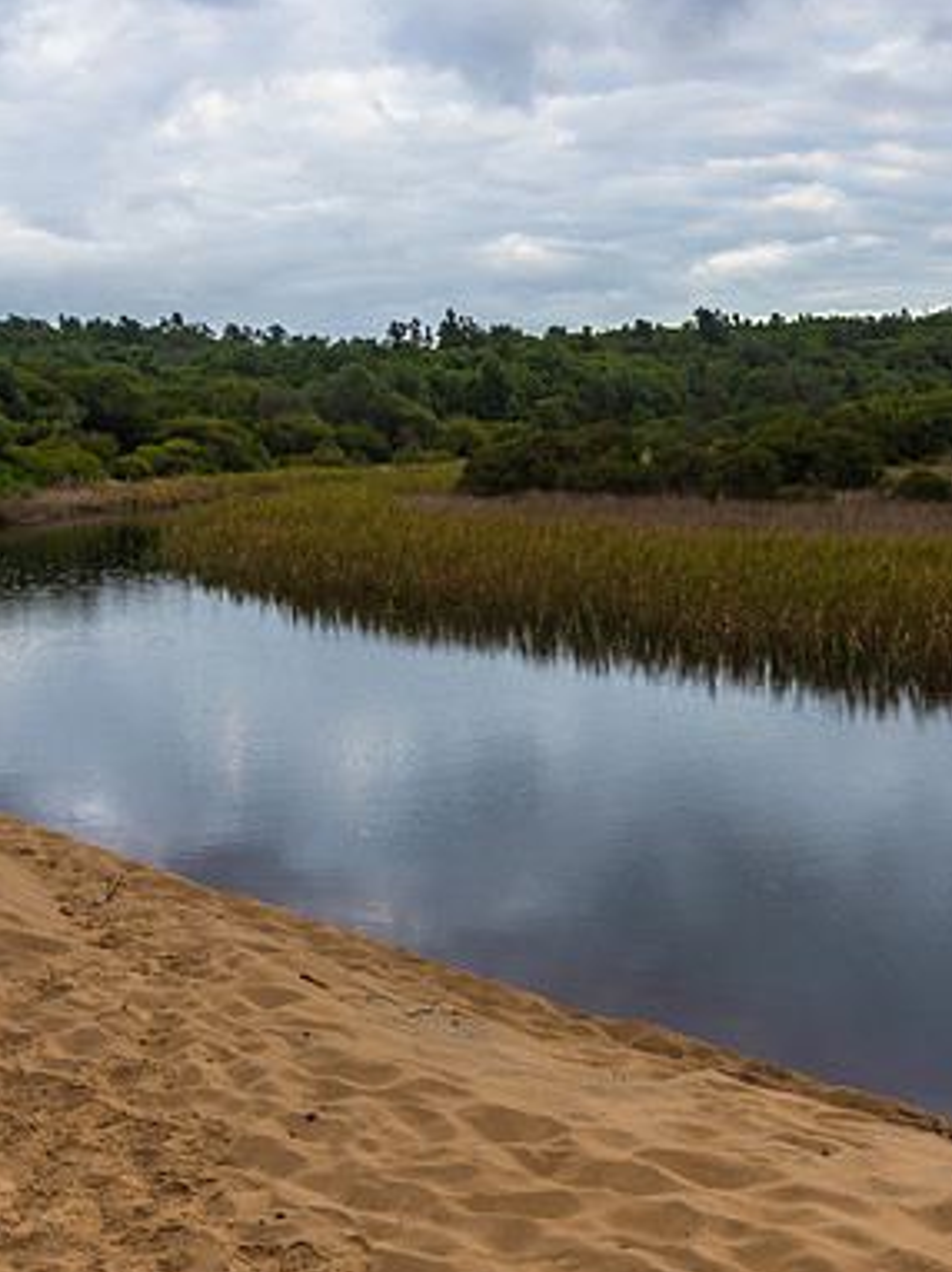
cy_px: 721
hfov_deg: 27.4
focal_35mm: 53
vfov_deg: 36.1
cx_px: 378
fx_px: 1946
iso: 400
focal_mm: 31
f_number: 8
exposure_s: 1/80
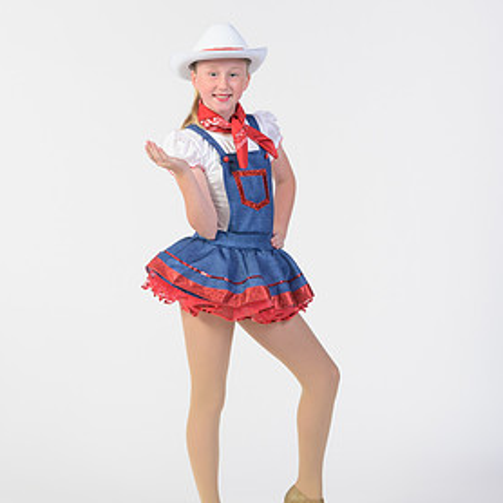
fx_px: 1989
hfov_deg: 14.4
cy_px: 232
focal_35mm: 121
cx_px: 253
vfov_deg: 14.4
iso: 400
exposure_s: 1/160
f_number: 6.3
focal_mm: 88
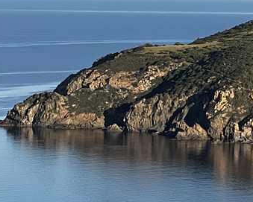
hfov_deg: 7.1
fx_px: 1991
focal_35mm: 266
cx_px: 444
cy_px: 7
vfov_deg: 5.8
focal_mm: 9
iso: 32
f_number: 2.8
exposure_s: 1/681
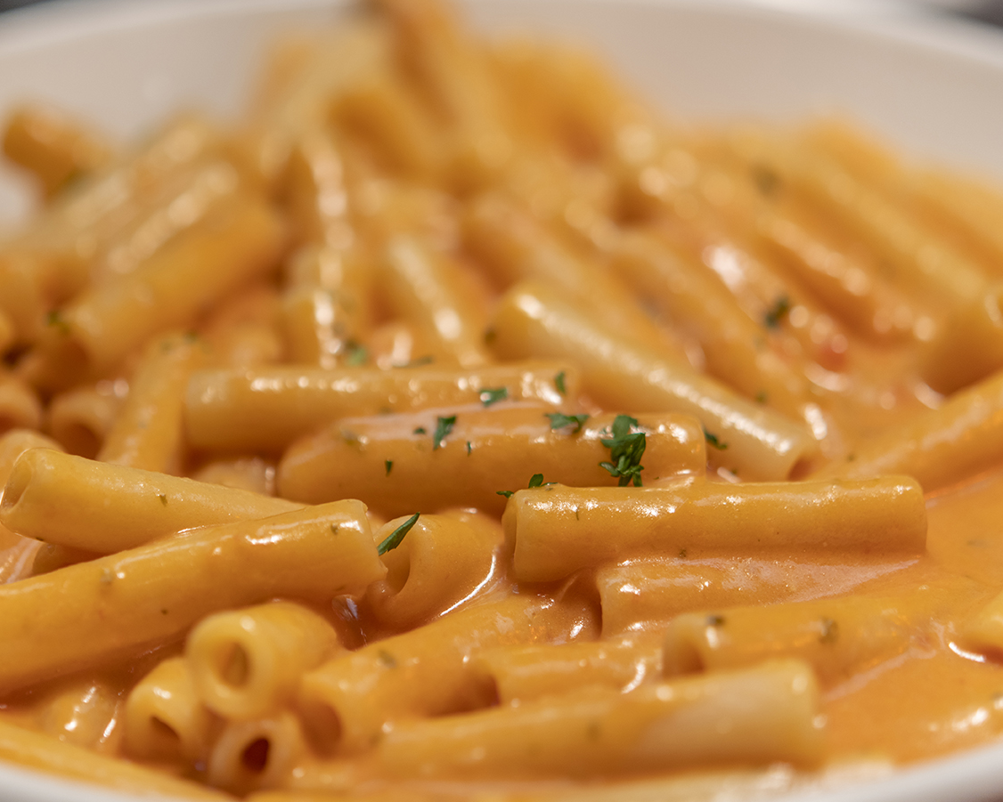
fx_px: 2227
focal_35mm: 75
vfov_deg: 20.4
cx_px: 448
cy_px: 378
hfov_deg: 25.4
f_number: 3
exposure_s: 1/160
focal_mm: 60
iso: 80
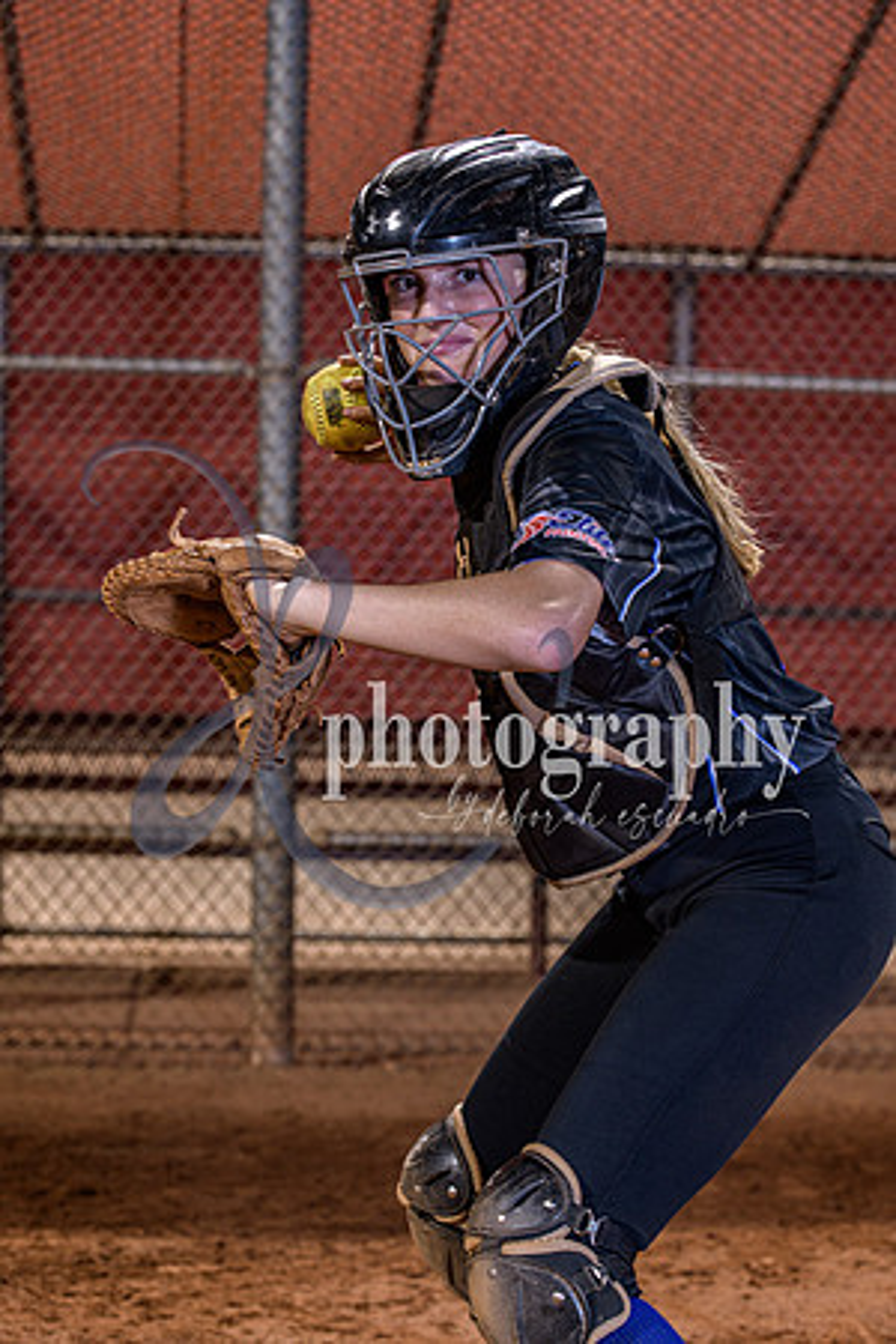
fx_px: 2613
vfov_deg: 28.8
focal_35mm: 70
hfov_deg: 19.5
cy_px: 672
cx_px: 448
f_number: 5
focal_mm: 70
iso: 400
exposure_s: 1/80
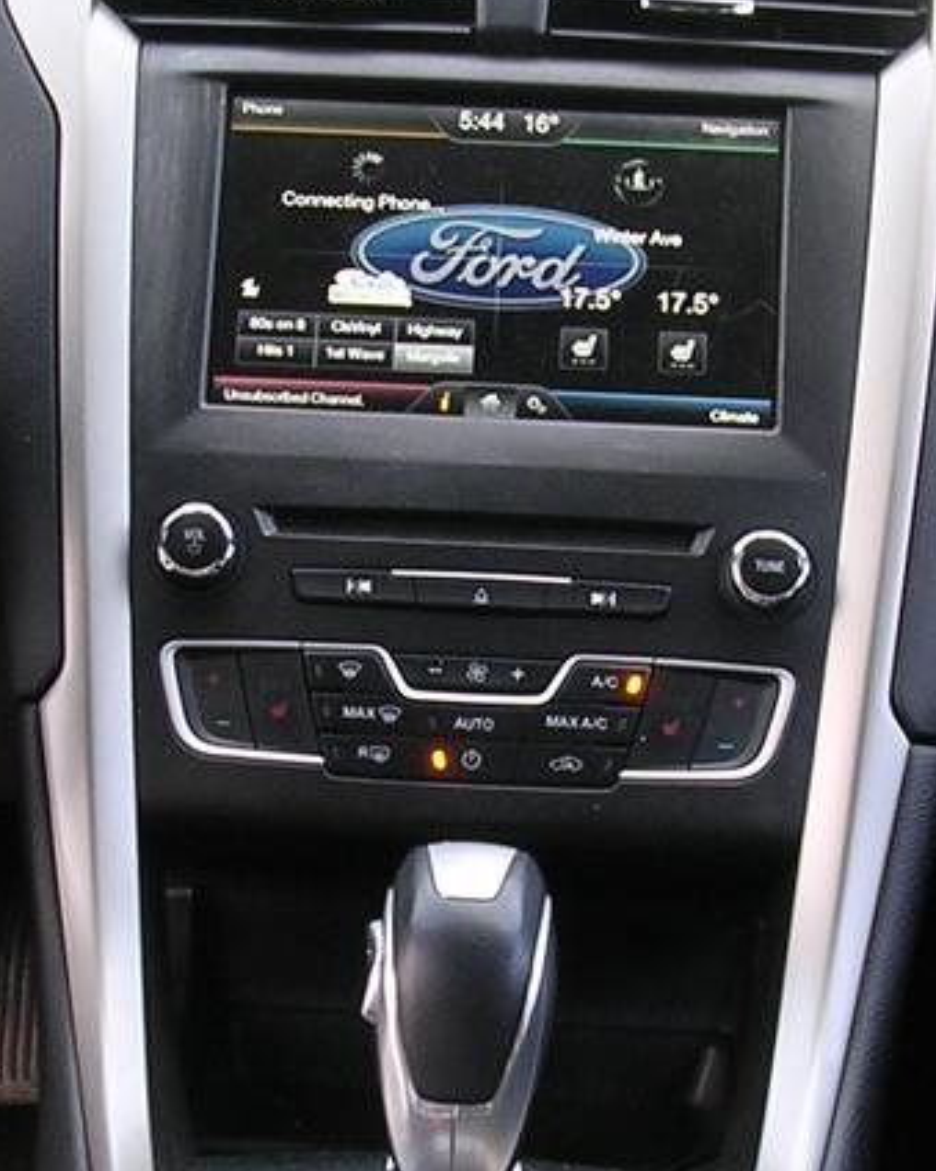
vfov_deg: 17.2
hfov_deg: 13.8
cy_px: 558
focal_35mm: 112
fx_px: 3880
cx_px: 384
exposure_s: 1/20.5
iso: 100
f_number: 2.8
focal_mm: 5.8
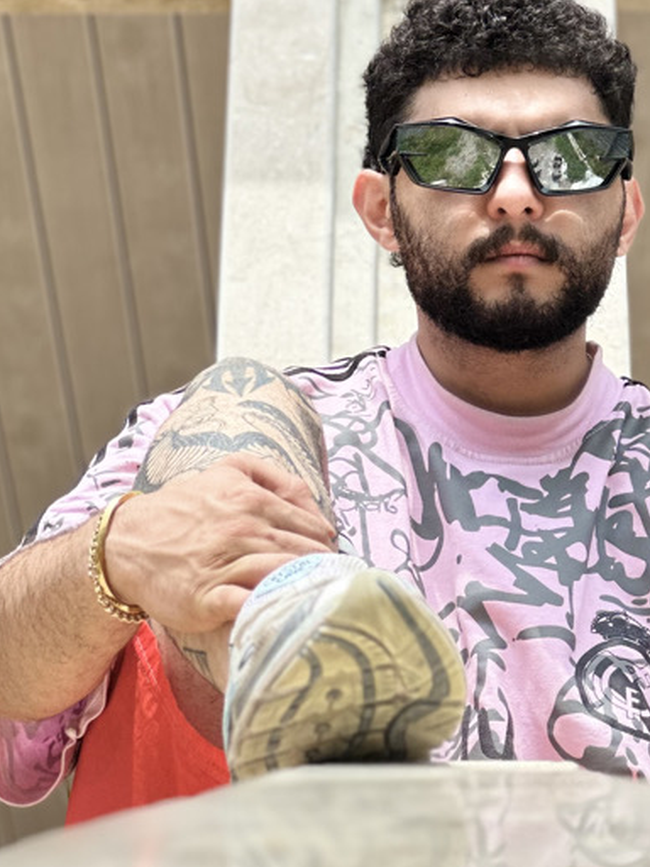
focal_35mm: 154
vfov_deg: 12.8
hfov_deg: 9.6
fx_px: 3856
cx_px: 498
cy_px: 323
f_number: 2.8
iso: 32
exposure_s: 1/558
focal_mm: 9
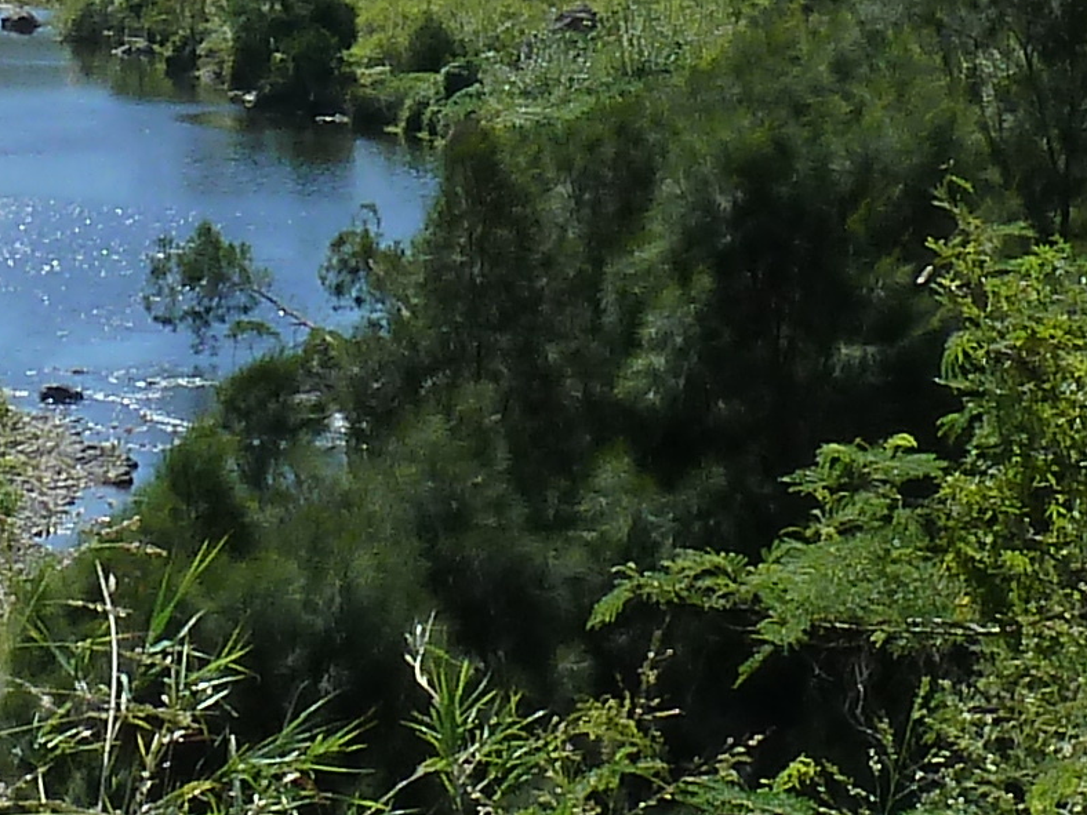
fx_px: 6375
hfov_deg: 9.7
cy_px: -432
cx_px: 196
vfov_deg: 7.2
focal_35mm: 203
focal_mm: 6.5
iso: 125
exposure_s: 1/400
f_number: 5.6
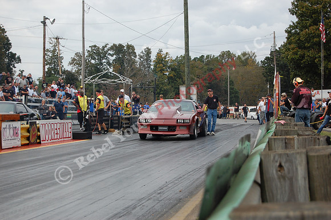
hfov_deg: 24.6
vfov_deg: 16.5
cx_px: 166
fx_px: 758
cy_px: 110
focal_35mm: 82
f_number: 5.6
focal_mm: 55
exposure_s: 1/800
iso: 400
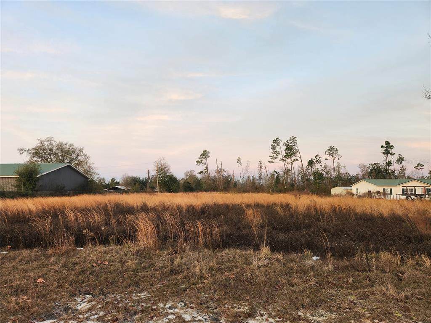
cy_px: 162
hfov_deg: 73.9
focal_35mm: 23
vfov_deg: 58.9
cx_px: 216
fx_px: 286
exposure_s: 1/180
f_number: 1.8
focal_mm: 5.4
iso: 100
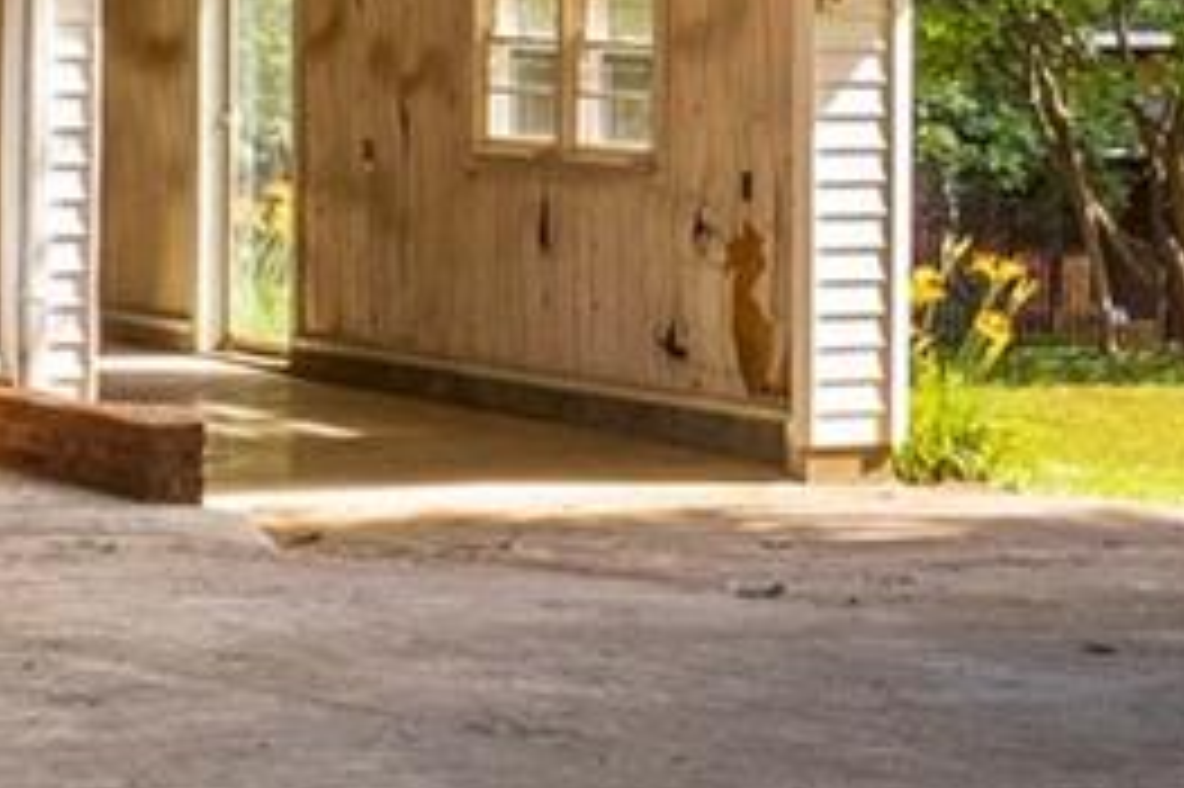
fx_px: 5620
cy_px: -218
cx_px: 851
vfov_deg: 7.9
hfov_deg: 12.0
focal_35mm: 171
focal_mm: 8.38
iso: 100
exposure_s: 1/250
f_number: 2.8
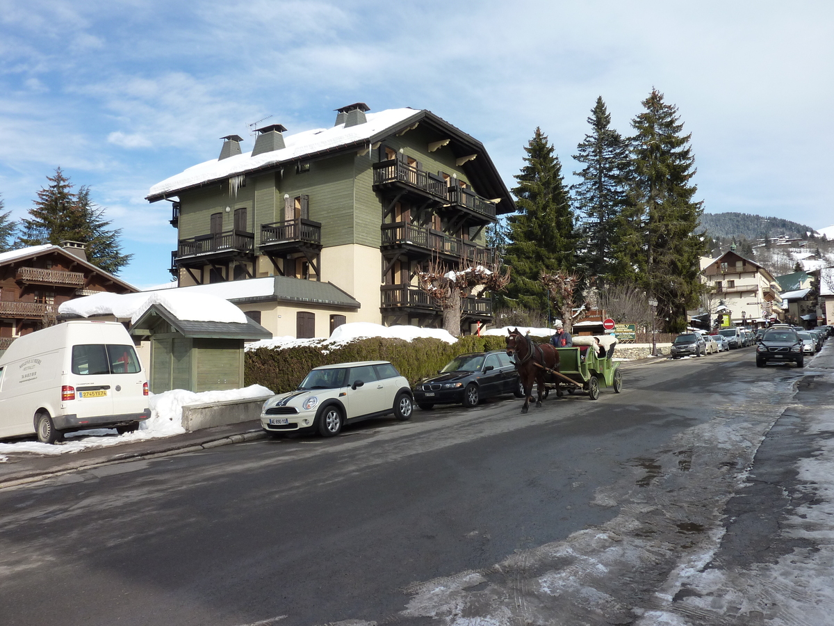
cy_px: 313
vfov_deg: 54.9
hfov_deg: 69.4
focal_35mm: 25
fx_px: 602
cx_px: 417
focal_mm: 4.1
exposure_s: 1/500
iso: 125
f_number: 4.5
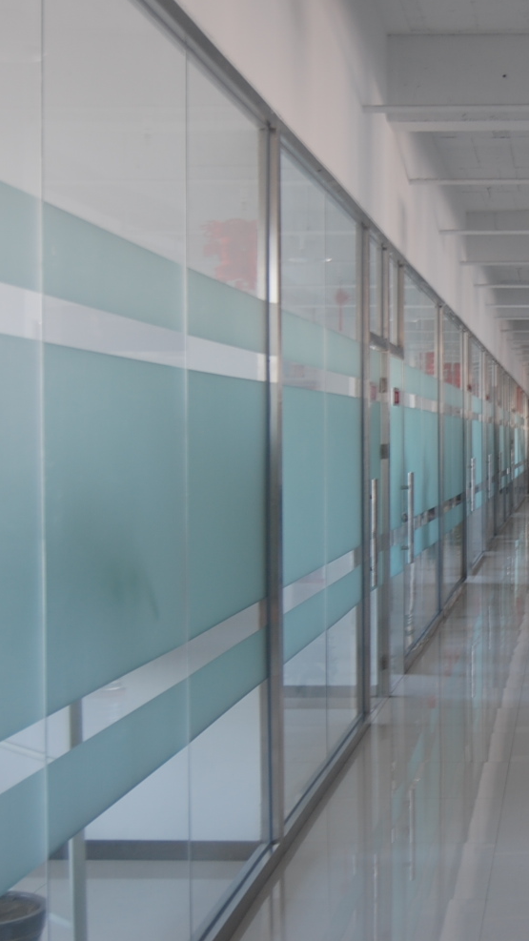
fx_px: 1671
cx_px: 545
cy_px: 465
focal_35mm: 67
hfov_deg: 17.5
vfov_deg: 31.4
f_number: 4.5
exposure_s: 1/15
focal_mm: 28
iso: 200
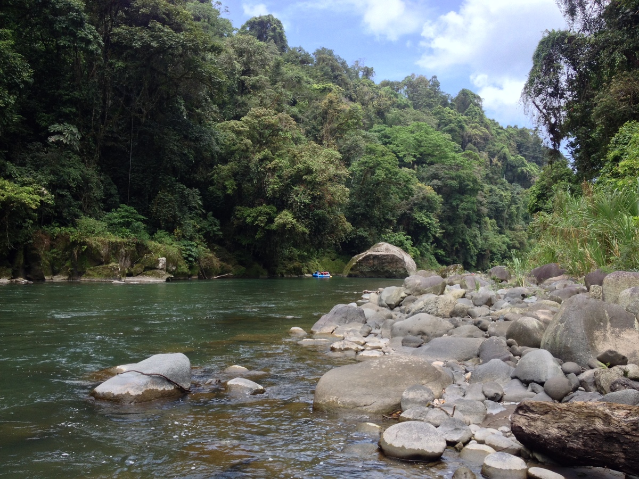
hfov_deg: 52.6
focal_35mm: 35
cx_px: 320
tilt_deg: -1.1
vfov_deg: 40.7
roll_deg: -1.1
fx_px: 646
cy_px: 240
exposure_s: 1/525
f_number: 2.4
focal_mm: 4.28
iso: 50
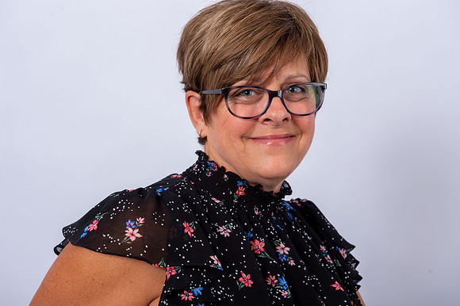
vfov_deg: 19.4
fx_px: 894
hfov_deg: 28.9
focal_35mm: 70
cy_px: 153
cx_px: 230
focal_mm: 70
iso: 160
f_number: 8
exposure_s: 1/250
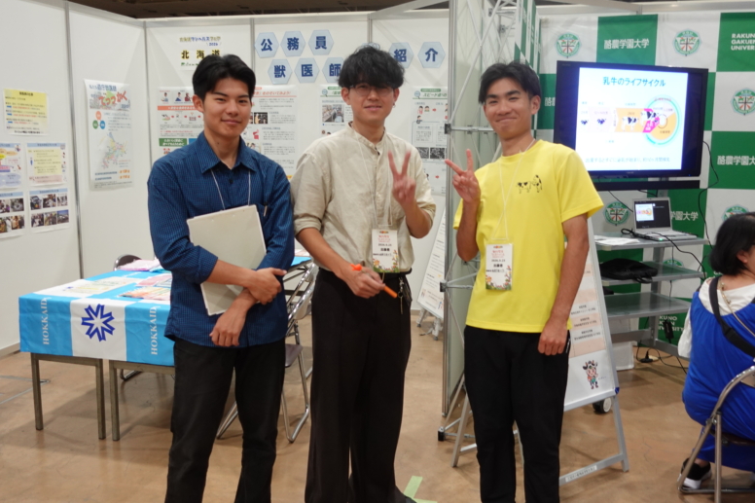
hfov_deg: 55.8
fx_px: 713
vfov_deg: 38.9
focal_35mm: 34
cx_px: 387
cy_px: 250
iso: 320
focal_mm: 12.65
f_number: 2.8
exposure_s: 1/40
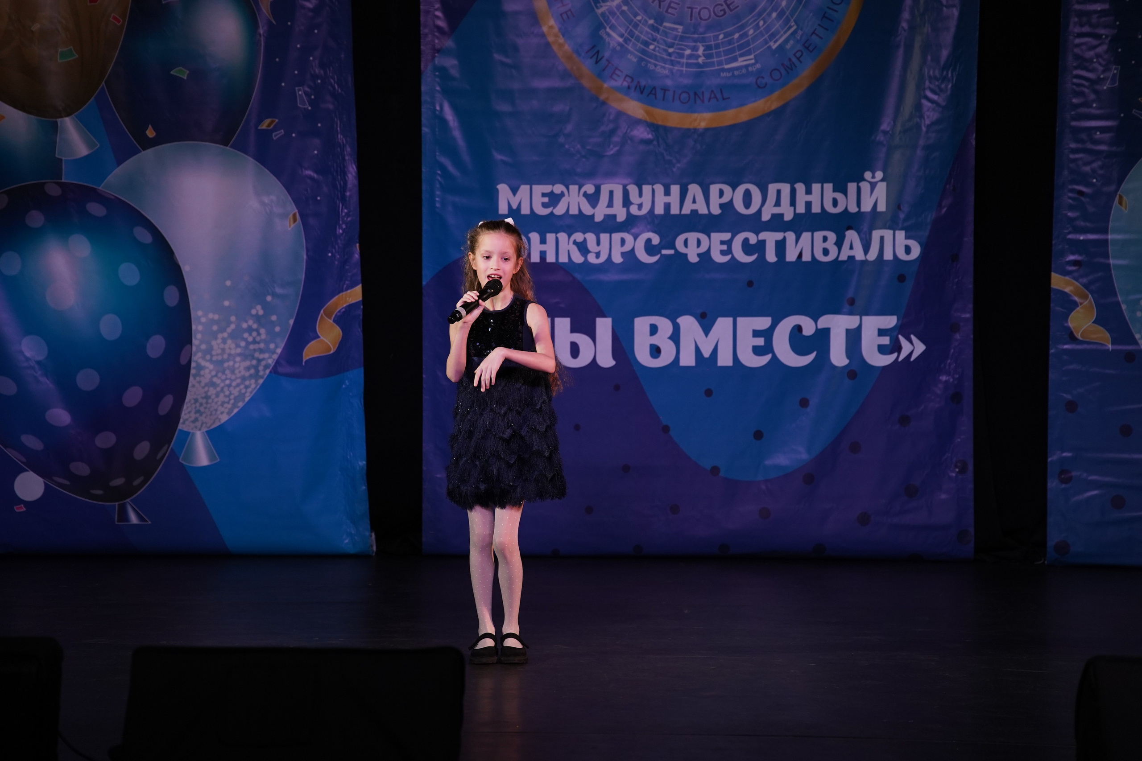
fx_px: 4758
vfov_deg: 9.1
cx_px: 571
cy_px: 380
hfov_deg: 13.7
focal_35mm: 150
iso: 1600
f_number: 4
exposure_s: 1/400
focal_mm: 150
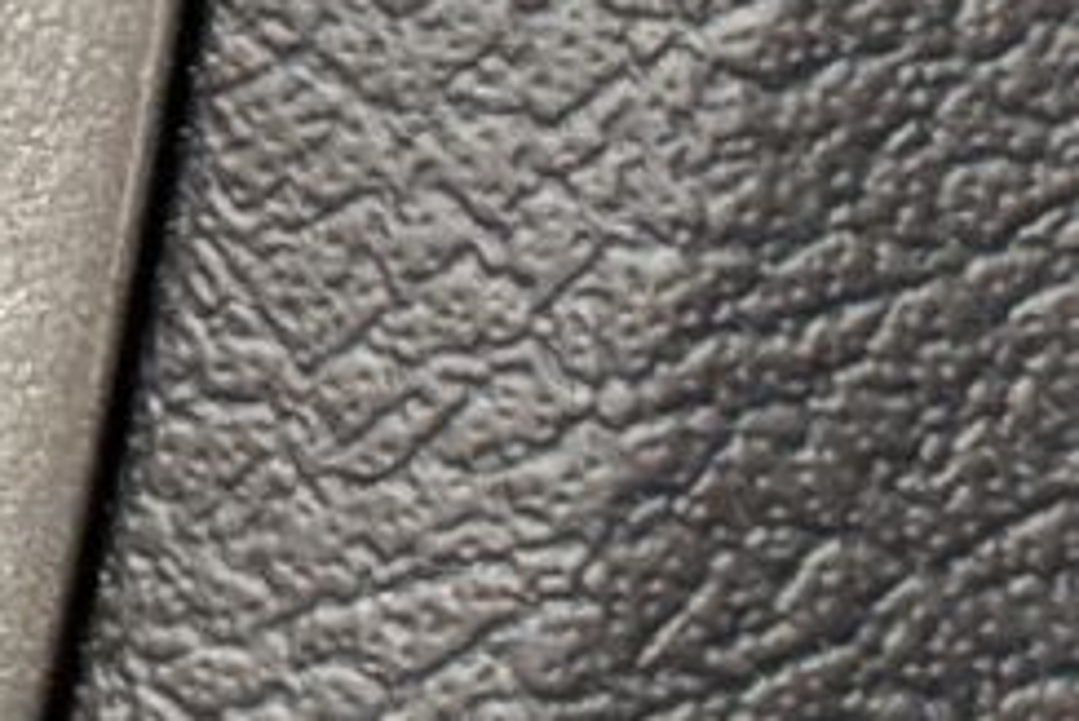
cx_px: -1114
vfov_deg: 3.5
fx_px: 11786
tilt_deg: -24.3
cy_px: -394
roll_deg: -1.7
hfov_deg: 5.1
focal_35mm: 393
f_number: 1.78
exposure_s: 1/40
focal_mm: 6.76
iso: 200
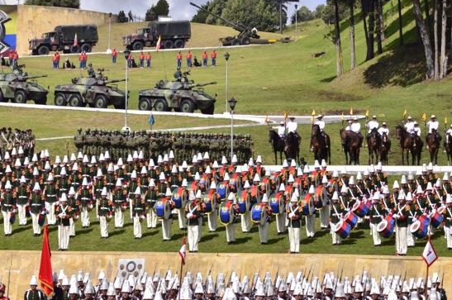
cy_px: 212
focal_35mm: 171
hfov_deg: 12.0
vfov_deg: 8.0
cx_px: 132
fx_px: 2144
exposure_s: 1/1250
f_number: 7.1
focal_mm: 78
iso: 200
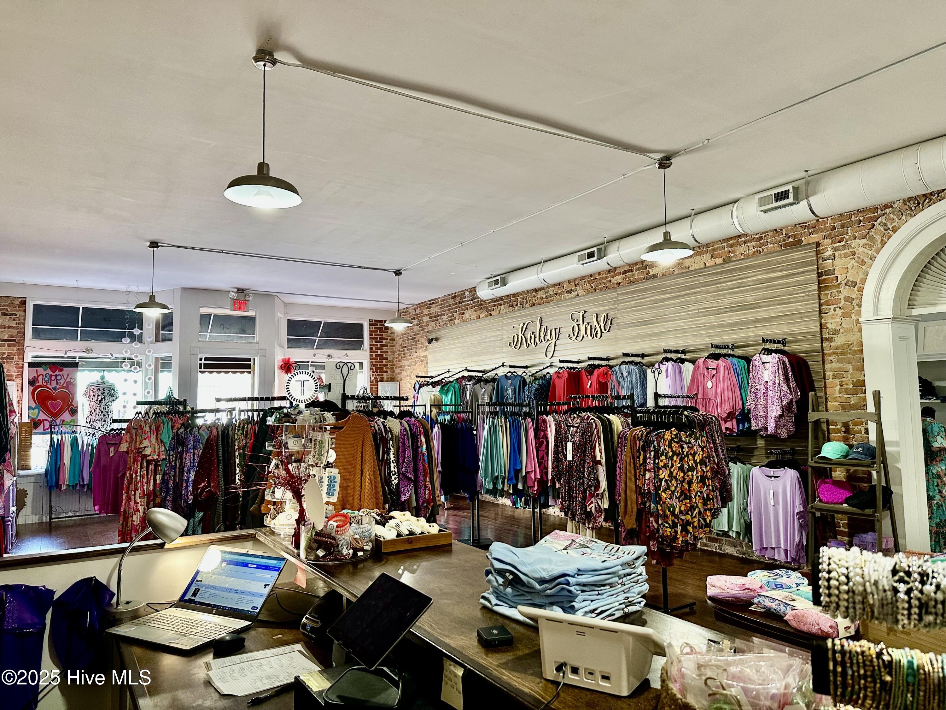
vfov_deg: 56.8
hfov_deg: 71.6
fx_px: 656
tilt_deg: +7.4
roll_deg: +0.1
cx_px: 473
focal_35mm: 24
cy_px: 355
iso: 200
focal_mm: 6.86
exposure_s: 1/60
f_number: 1.78
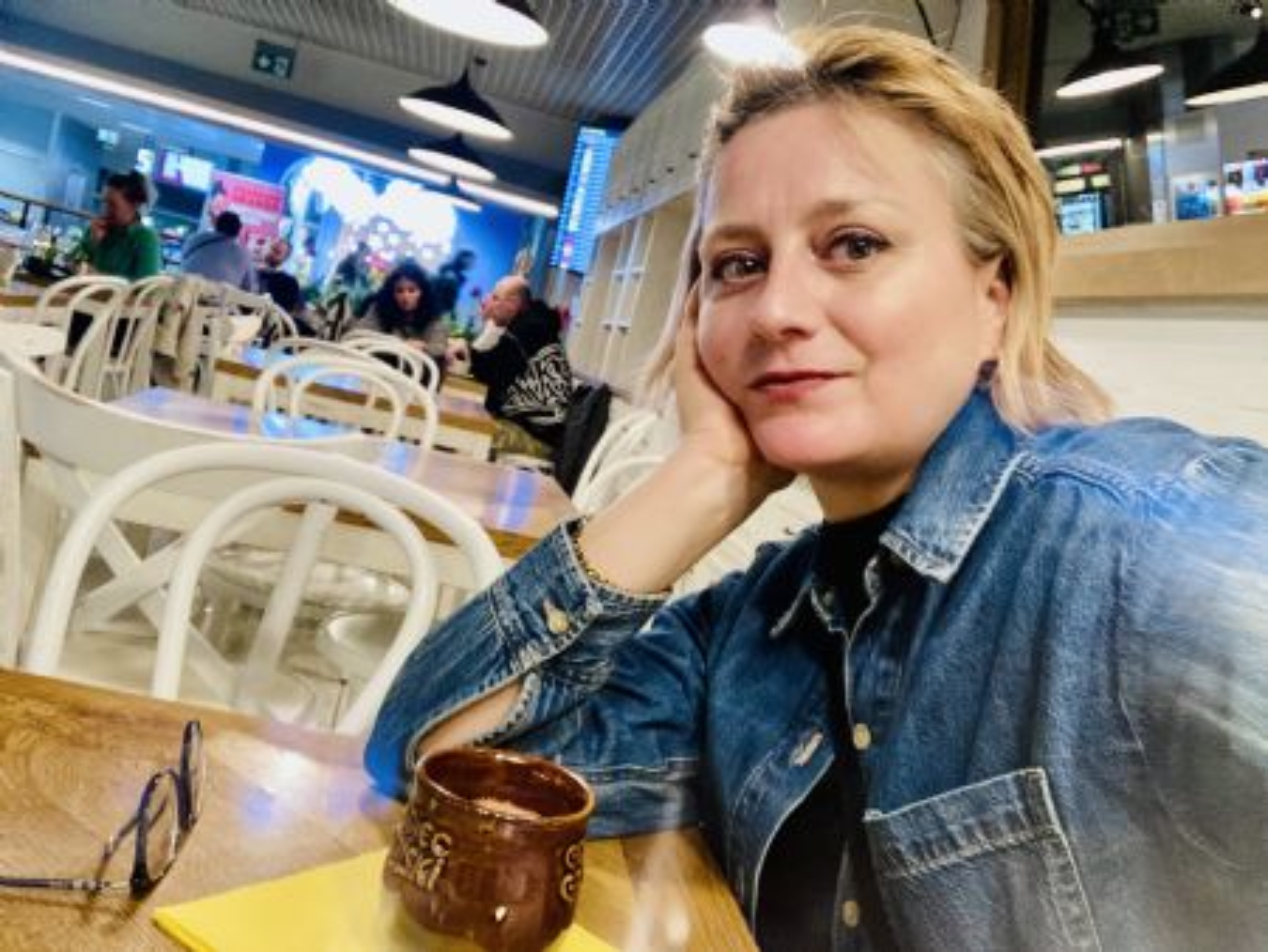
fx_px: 1173
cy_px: 476
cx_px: 634
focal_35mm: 32
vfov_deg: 44.2
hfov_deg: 56.8
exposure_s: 1/25
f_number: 2.2
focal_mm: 2.87
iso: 320
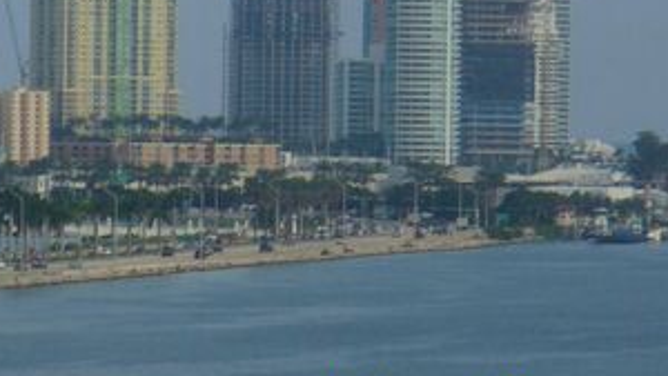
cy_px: 89
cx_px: 267
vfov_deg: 2.7
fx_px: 7850
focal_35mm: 443
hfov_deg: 4.9
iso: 80
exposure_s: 1/800
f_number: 4.5
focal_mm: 36.6
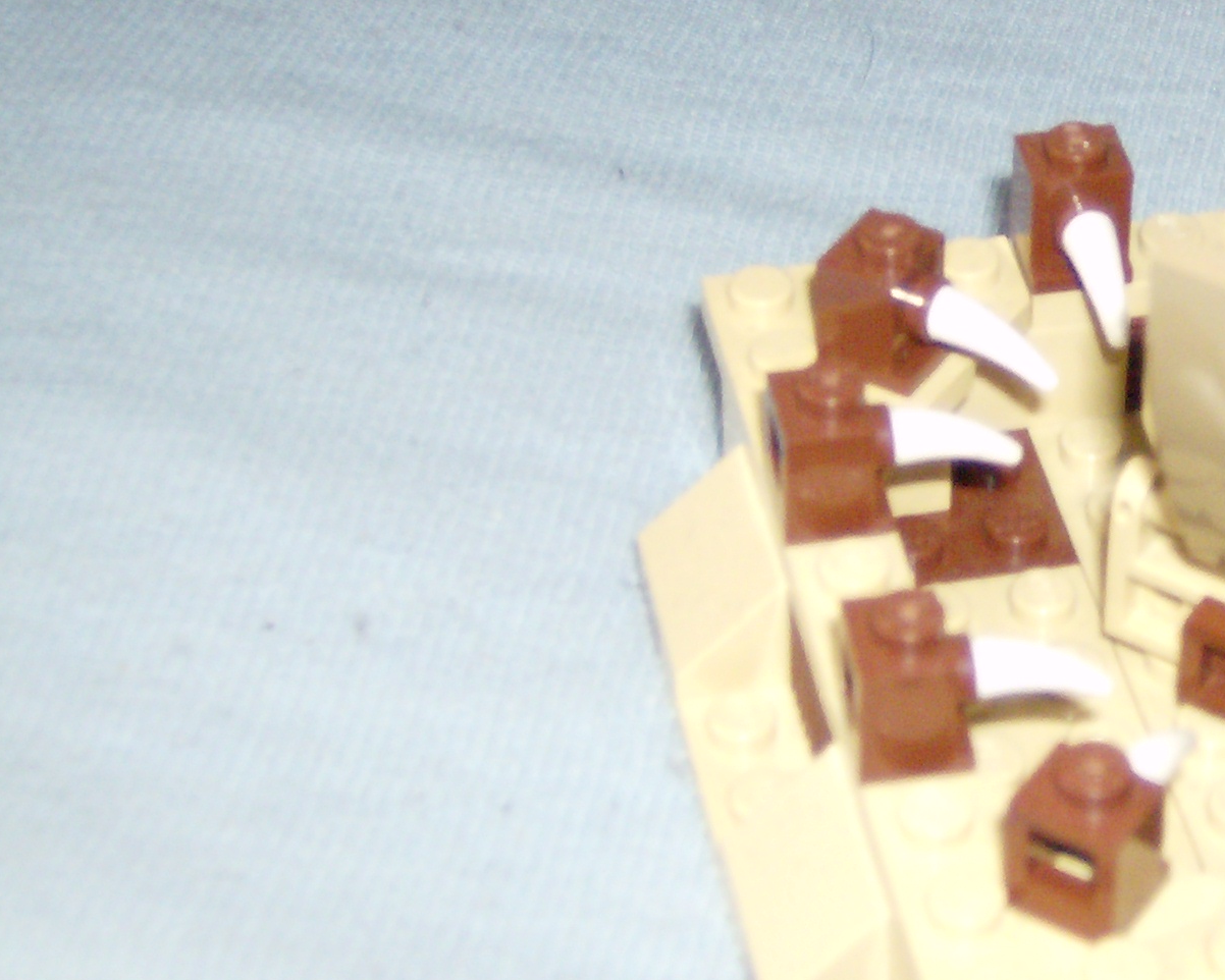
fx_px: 3481
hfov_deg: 19.2
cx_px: 1302
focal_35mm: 96
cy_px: 456
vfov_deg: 16.0
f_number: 3.1
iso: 200
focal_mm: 7.7
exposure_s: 1/74
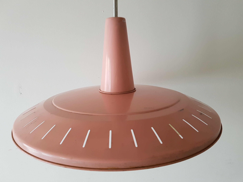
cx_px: 122
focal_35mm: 26
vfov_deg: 53.1
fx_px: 183
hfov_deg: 67.3
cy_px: 91
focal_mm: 4.2
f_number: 1.7
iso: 160
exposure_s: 1/50
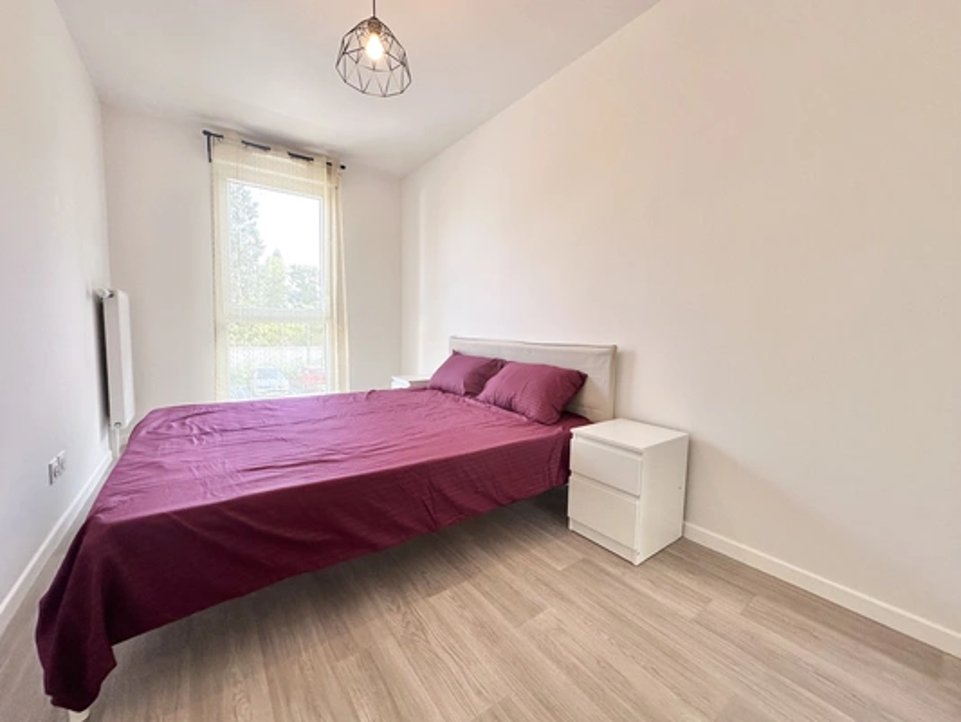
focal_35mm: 14
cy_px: 361
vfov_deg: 85.7
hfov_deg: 102.1
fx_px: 389
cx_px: 480
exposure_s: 1/100
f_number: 2.2
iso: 80
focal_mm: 2.22
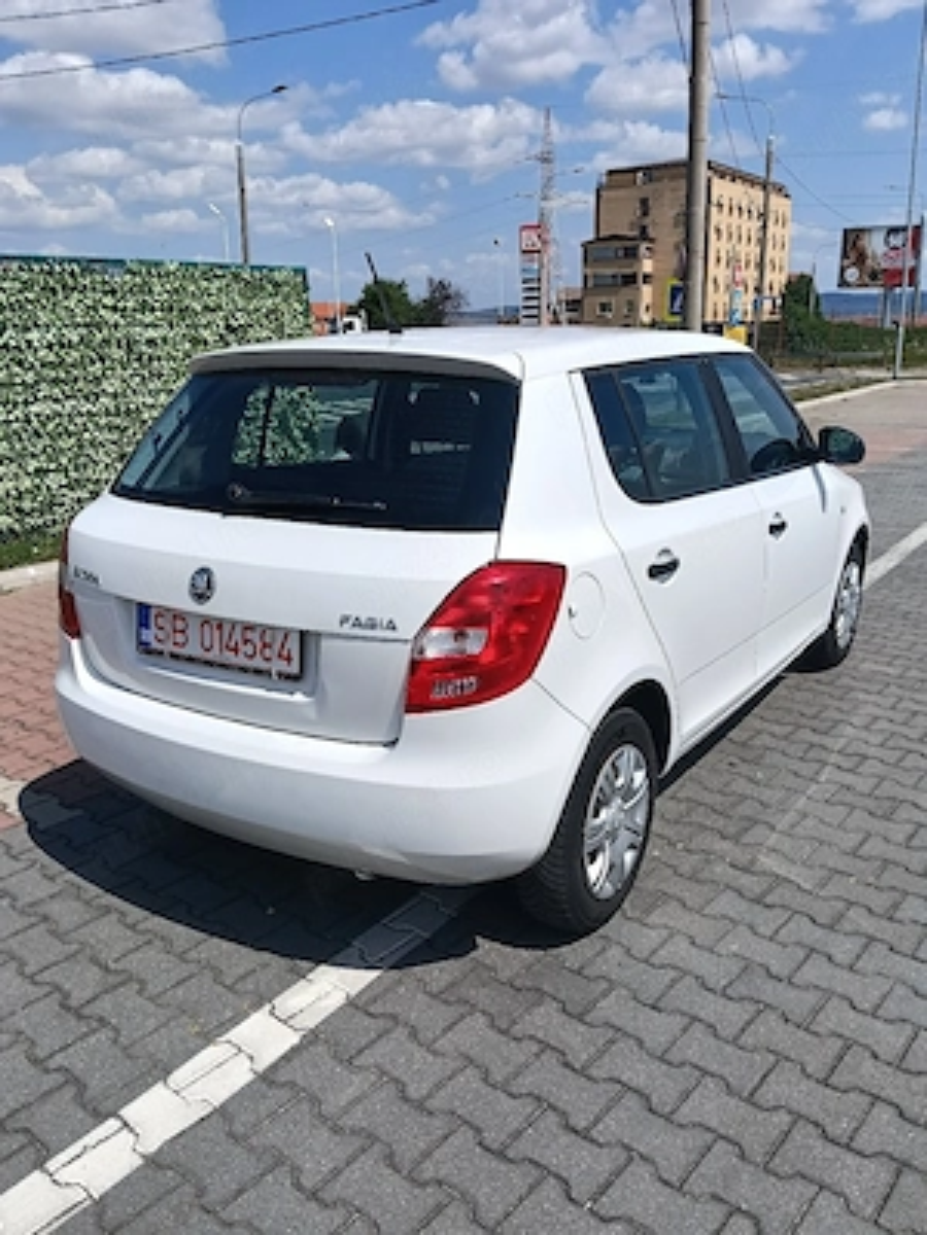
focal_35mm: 27
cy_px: 618
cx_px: 464
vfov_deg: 65.3
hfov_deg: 51.4
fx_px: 964
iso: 64
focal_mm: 3.98
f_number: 1.8
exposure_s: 1/1667
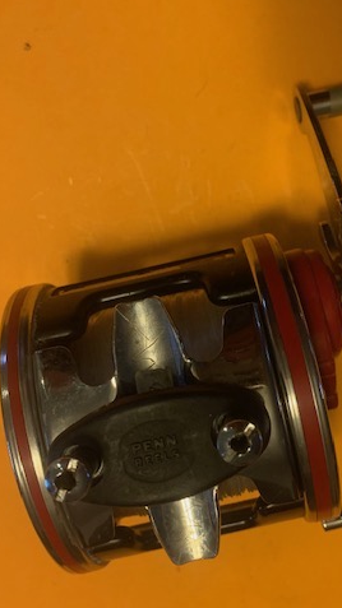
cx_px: 230
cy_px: 322
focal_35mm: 38
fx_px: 613
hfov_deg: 30.9
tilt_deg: -74.4
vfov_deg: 52.8
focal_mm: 4.25
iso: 250
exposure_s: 1/40
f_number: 1.8
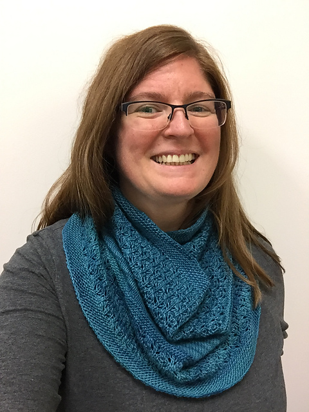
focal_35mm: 31
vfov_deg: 58.4
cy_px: 206
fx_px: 369
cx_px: 154
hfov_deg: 45.4
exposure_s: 1/30
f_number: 2.2
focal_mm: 2.65
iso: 160
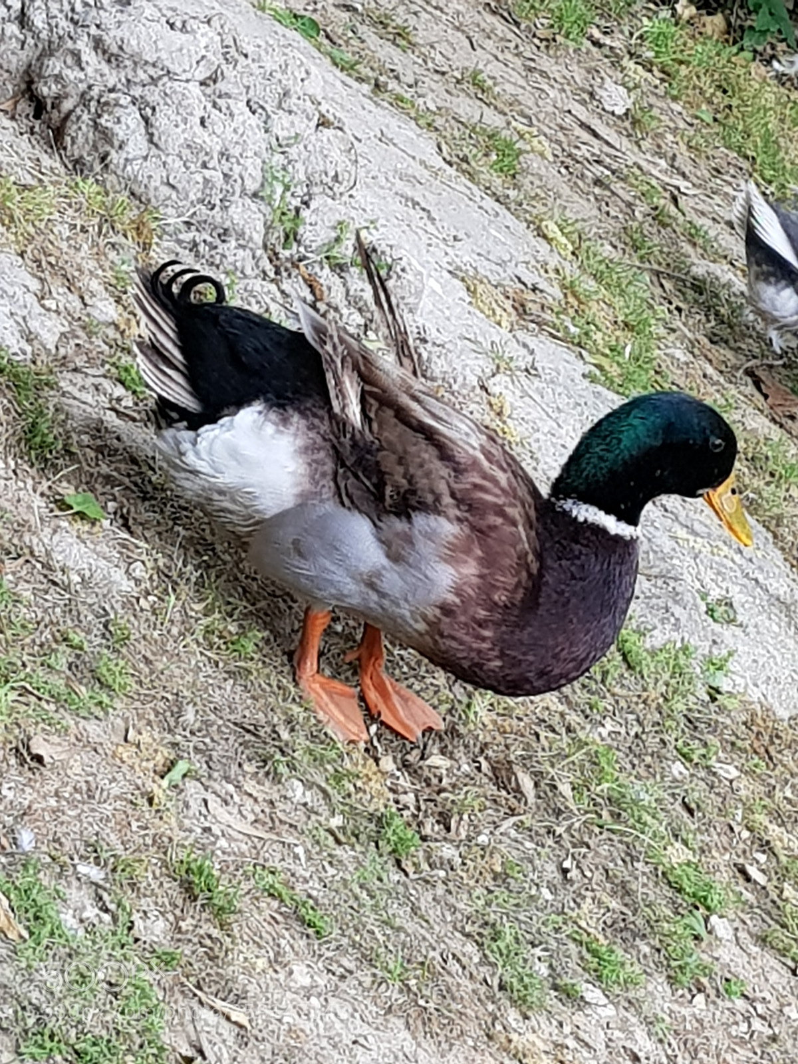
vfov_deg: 67.3
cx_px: 399
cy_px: 532
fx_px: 799
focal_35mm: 26
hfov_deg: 53.1
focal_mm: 4.2
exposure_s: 1/120
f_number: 1.7
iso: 50
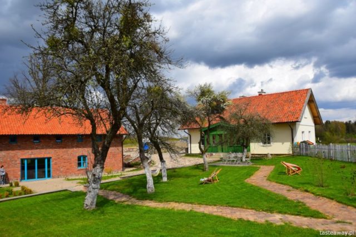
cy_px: 118
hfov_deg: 67.4
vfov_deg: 48.0
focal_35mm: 27
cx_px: 178
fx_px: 267
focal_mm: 18
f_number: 5.6
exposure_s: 1/500
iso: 100
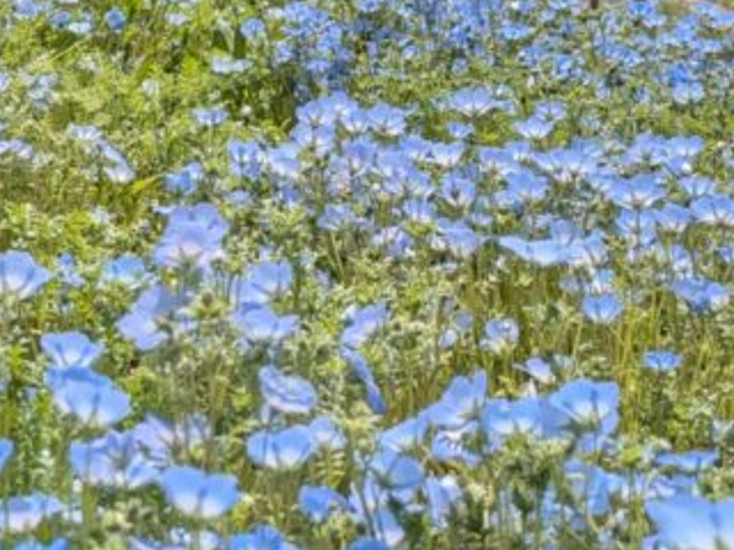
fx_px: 1696
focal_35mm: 80
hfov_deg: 22.7
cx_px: -112
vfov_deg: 17.8
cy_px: -63
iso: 41
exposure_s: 1/1513
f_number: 1.89
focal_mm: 5.43
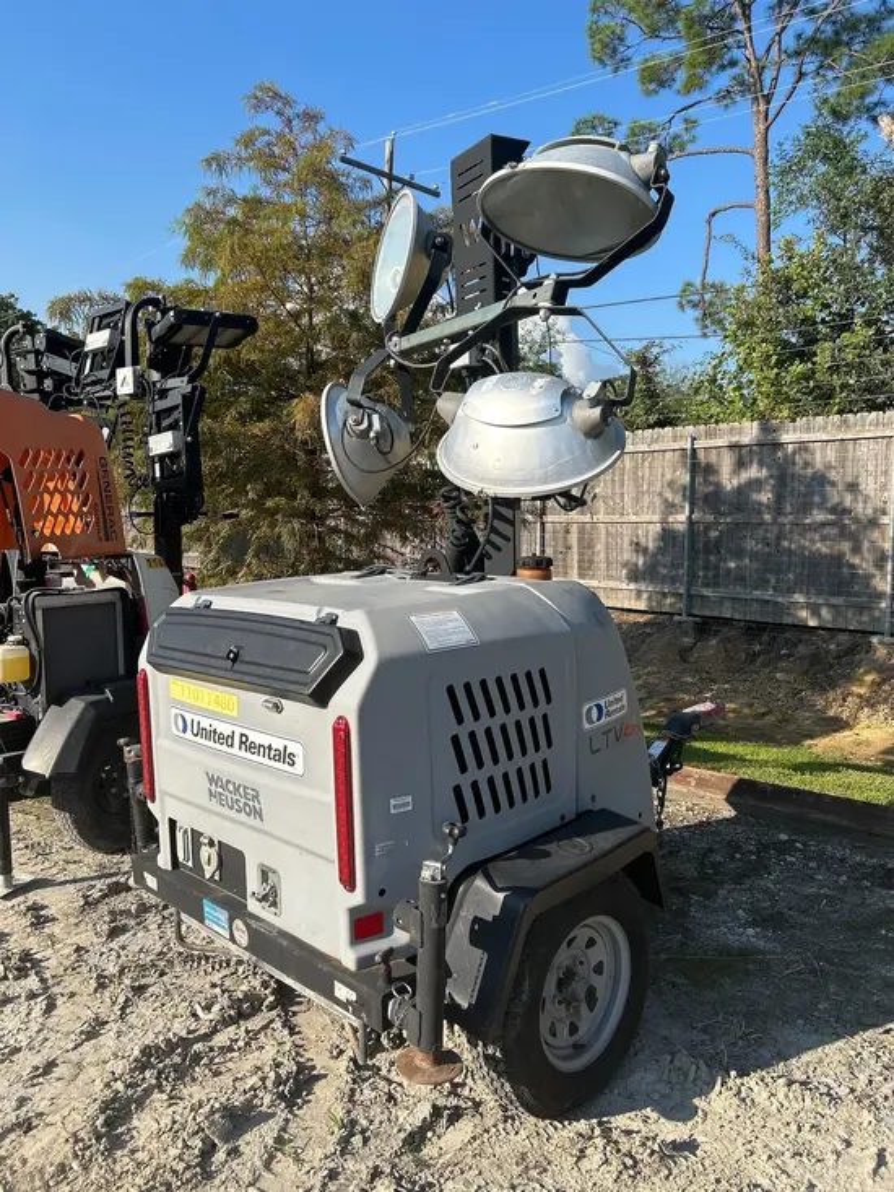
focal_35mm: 26
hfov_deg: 53.1
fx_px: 895
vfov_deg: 67.3
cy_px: 596
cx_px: 447
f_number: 1.5
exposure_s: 1/2841
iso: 50
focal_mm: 5.7
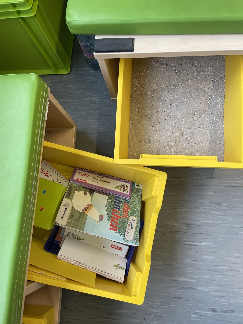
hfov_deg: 53.1
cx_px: 122
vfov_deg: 67.3
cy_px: 162
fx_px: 243
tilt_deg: -72.3
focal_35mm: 26
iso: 100
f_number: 1.6
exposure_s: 1/100
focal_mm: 4.2
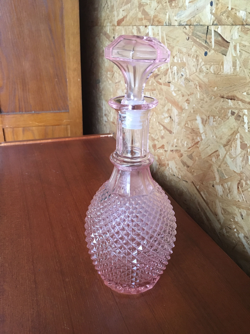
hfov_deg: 48.2
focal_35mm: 29
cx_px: 125
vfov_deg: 61.7
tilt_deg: -24.8
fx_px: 279
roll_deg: -1.1
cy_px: 167
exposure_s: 1/17
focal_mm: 4.15
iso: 250
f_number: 2.2
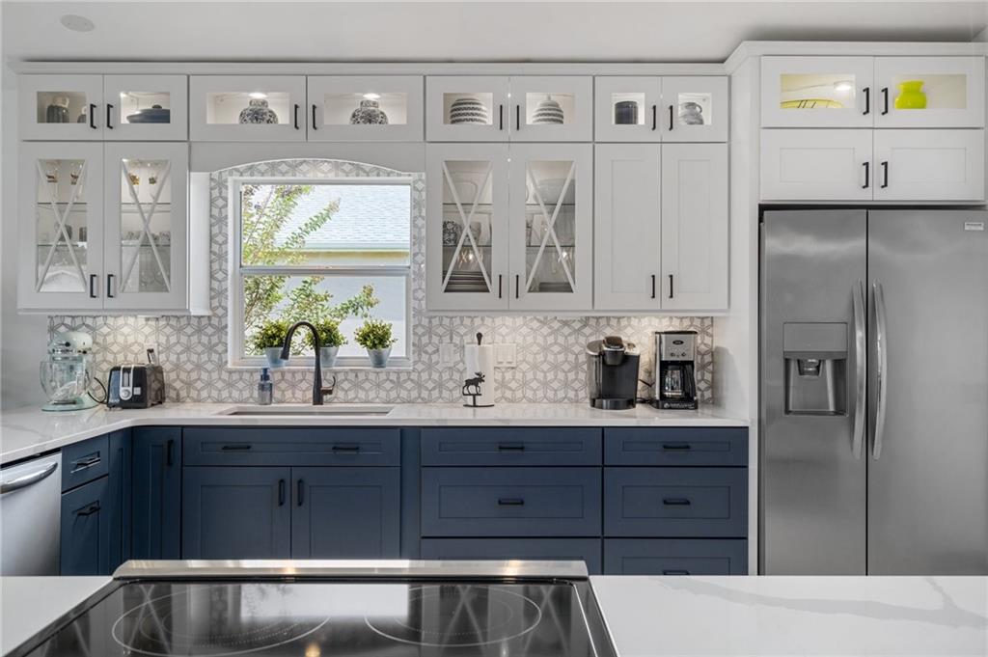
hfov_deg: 62.0
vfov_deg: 43.5
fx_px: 823
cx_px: 494
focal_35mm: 30
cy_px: 328
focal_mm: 30
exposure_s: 1/8
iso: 320
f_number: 8
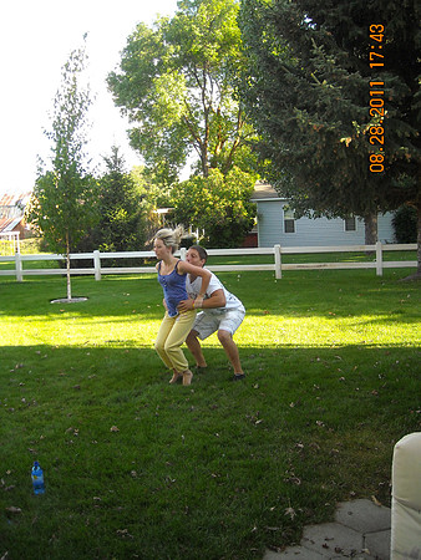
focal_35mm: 35
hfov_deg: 40.7
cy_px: 280
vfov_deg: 52.6
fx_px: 567
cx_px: 210
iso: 168
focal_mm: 5.7
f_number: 2.8
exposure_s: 1/250
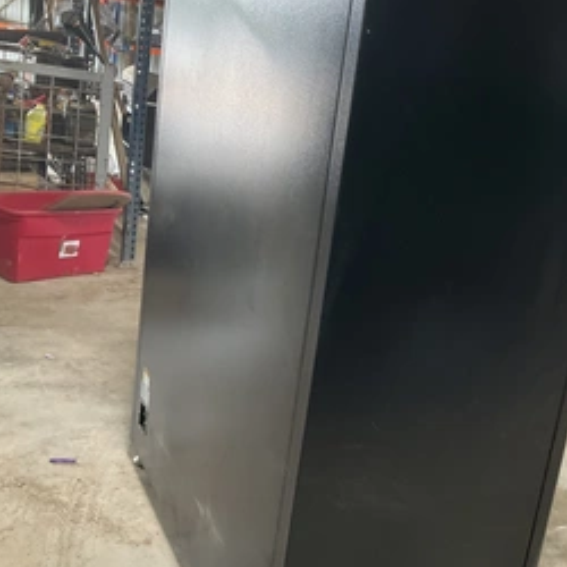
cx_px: 399
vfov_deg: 40.9
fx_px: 760
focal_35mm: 41
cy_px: 263
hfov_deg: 40.2
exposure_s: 1/60
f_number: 1.8
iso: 200
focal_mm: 3
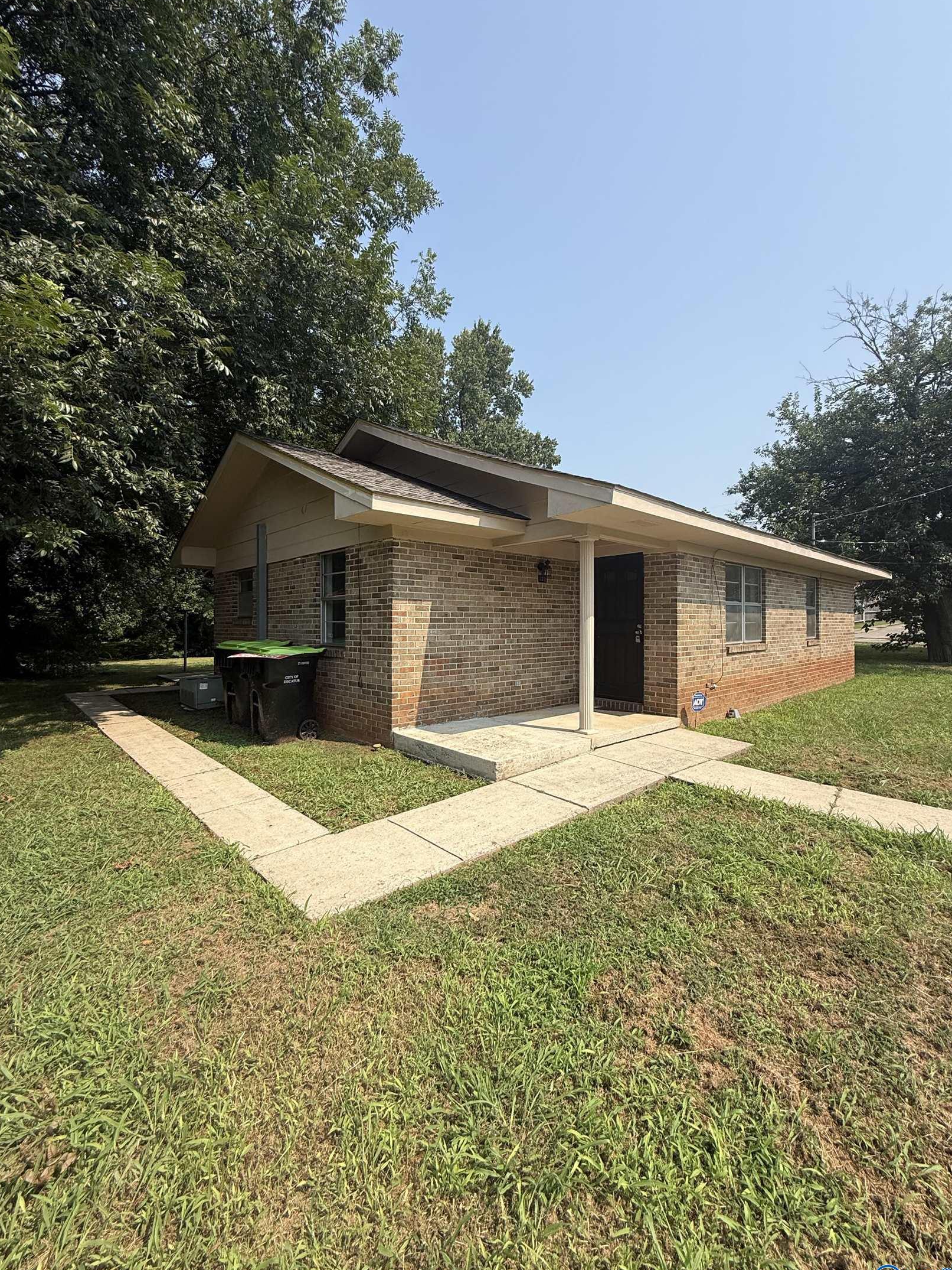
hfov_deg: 81.8
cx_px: 477
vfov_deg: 98.2
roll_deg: +0.0
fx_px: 550
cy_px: 625
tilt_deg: +1.3
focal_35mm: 15
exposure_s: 1/1901
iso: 50
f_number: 2.2
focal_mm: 2.22
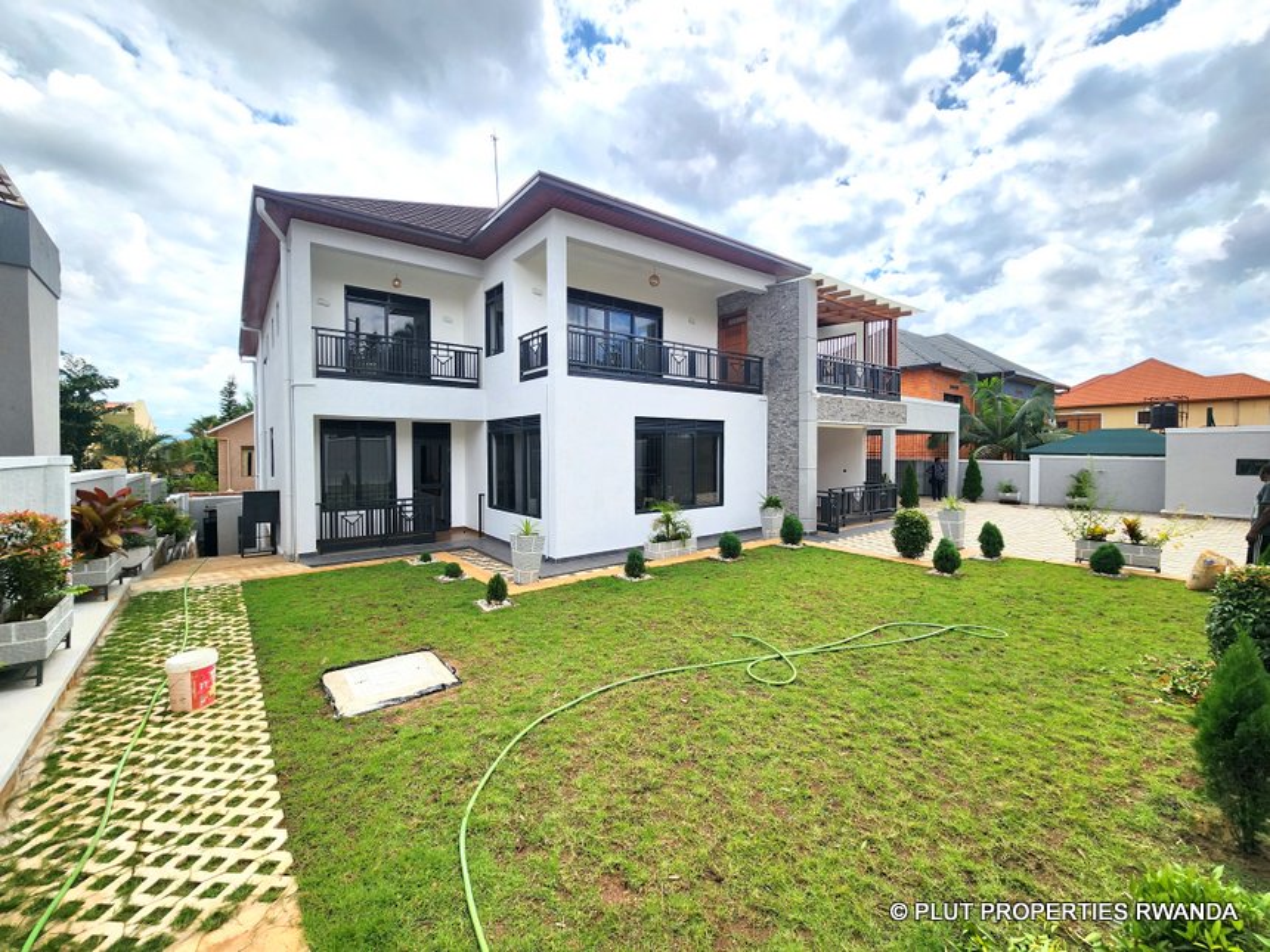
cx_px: 635
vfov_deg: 89.9
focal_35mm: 13
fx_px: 477
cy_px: 476
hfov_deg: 106.2
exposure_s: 1/1834
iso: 50
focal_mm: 2.2
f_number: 2.2
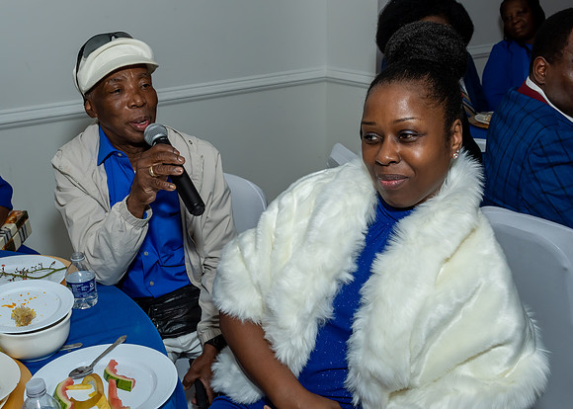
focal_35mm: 45
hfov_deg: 43.0
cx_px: 262
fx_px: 726
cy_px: 197
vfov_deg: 31.5
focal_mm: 23
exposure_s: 1/250
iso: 500
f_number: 6.3
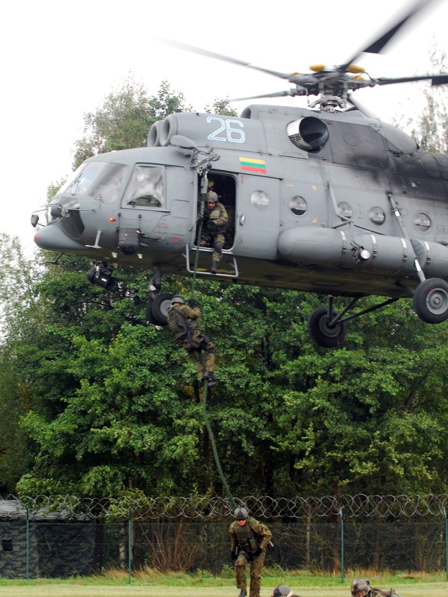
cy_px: 280
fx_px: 1967
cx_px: 224
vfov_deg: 17.3
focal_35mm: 114
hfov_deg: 13.0
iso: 640
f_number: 5.6
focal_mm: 70
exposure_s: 1/125
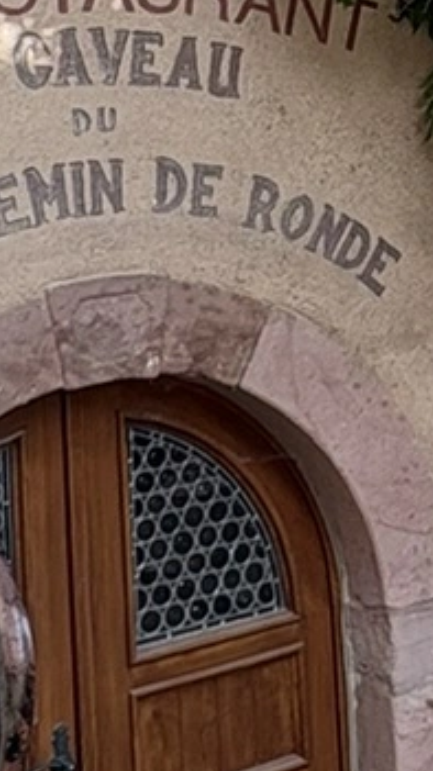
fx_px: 1820
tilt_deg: +5.9
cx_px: 659
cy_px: -40
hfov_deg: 12.8
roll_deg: +3.8
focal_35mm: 89
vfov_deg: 22.8
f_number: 2.2
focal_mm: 2.22
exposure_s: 1/346
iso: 64
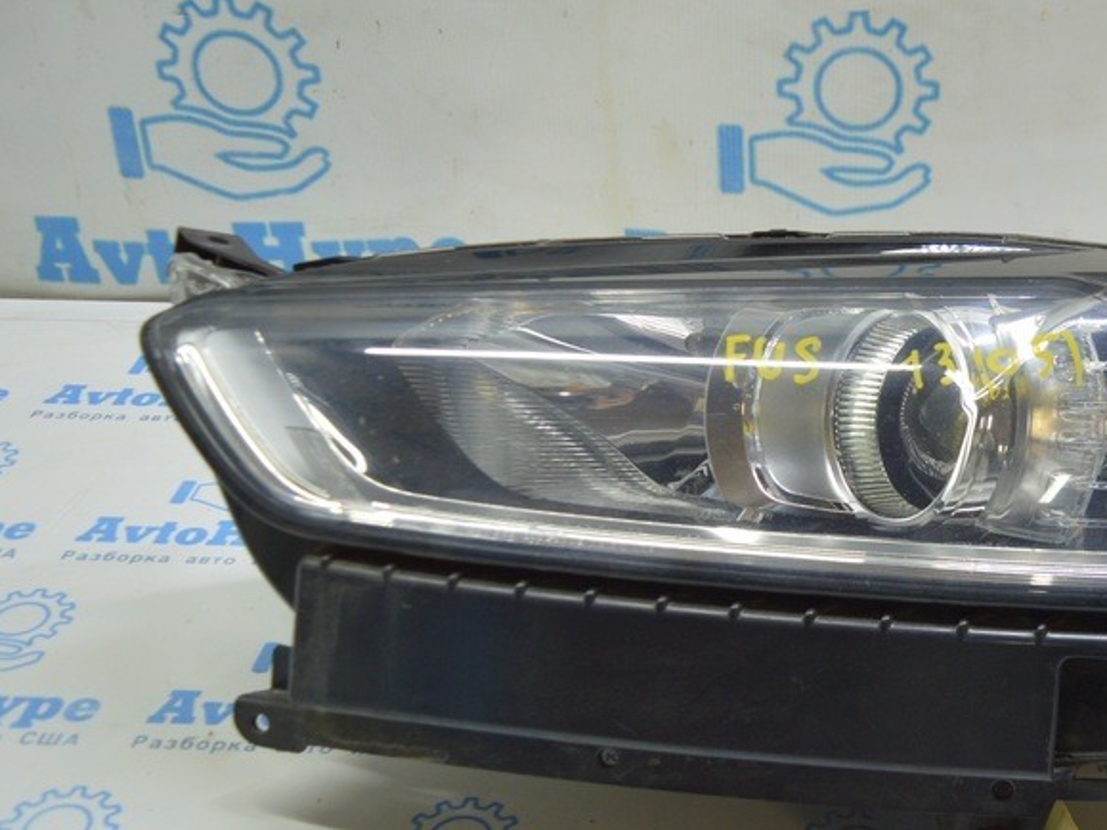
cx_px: 914
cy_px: 450
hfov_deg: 36.0
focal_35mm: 51
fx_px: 1631
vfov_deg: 28.5
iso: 400
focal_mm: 20
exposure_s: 1/60
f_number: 3.8
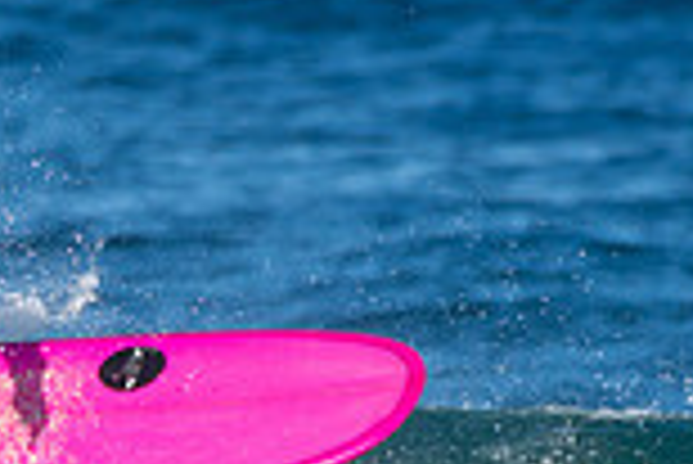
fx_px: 54470
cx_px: 40
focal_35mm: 2827
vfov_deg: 0.5
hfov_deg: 0.7
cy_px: 732
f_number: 5.6
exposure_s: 1/1250
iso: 200
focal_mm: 500
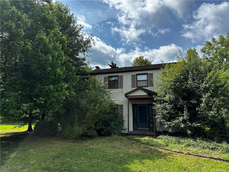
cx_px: 114
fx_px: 159
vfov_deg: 56.8
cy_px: 86
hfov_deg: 71.6
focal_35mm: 24
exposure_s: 1/4545
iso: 80
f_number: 1.78
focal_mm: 6.86
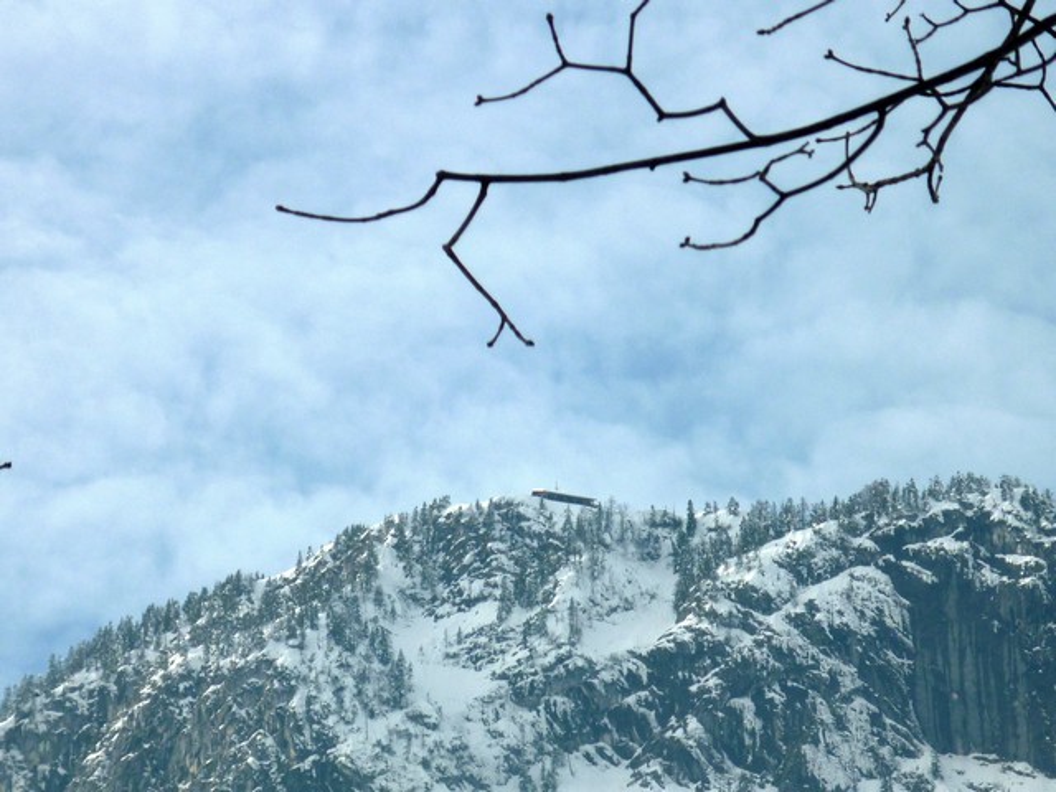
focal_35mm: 189
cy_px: 396
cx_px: 528
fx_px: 5766
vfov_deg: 7.9
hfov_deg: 10.5
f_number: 5.9
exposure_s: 1/500
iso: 80
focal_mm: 22
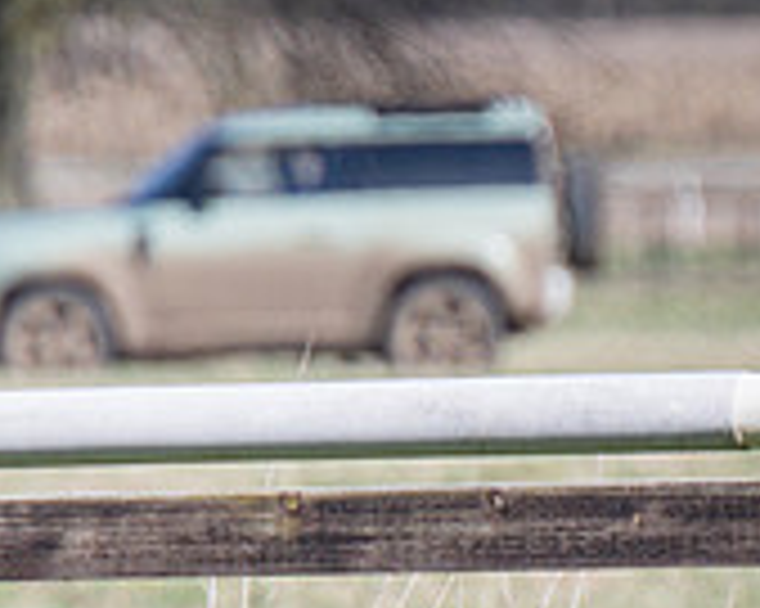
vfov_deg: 1.4
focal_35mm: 1104
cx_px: 355
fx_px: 24818
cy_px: 799
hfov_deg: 1.8
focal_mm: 165
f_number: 4
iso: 125
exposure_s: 1/1000
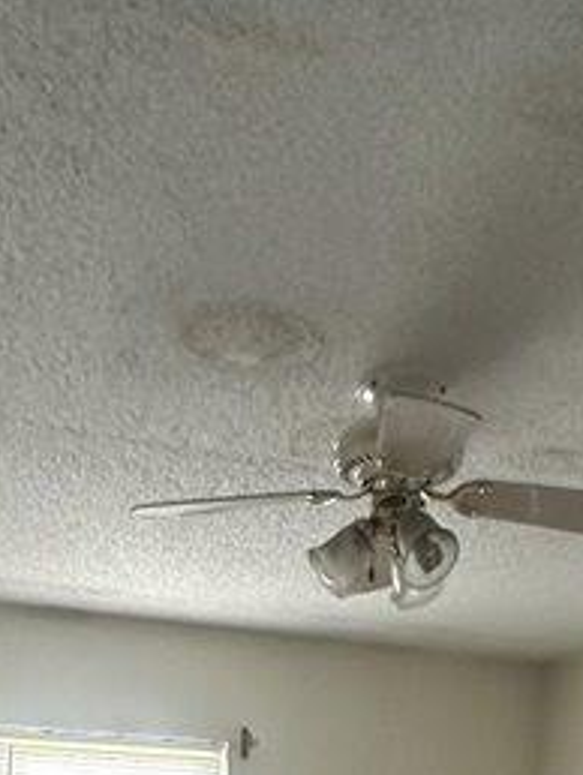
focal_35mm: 52
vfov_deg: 24.0
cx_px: 207
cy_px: 1295
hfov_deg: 27.9
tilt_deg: -16.5
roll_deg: -1.6
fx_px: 1166
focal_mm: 2.22
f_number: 2.2
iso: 320
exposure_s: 1/64
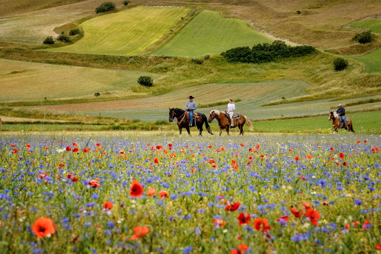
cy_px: 127
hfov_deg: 33.4
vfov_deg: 22.6
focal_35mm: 60
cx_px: 190
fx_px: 635
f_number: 9
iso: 100
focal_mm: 60
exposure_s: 1/200
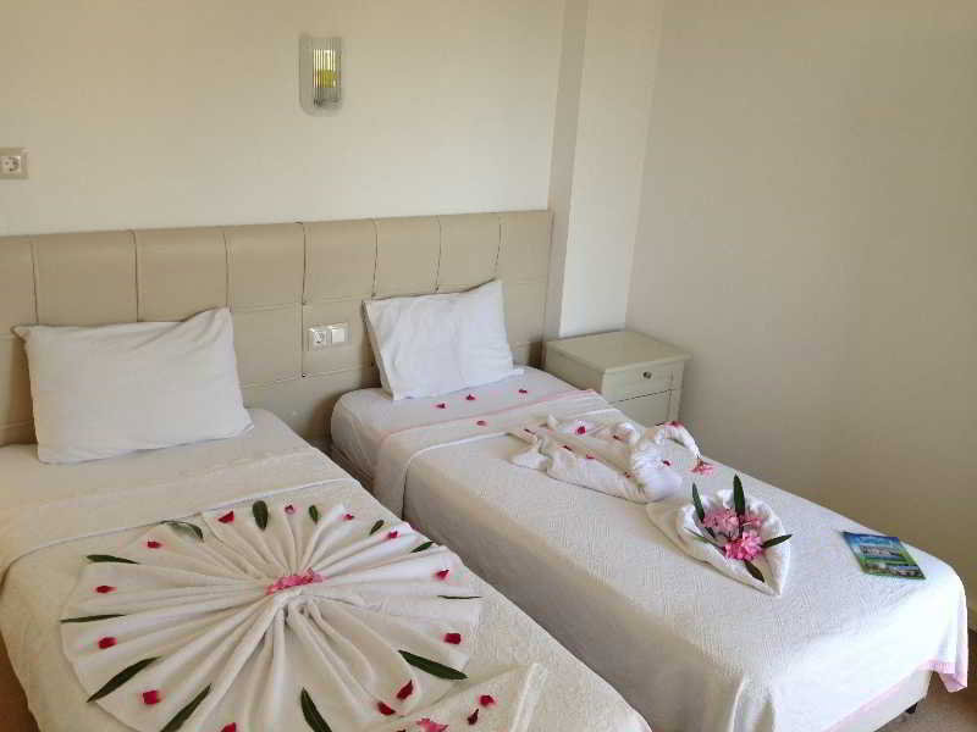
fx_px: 931
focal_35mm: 33
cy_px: 366
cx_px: 488
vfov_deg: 42.9
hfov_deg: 55.4
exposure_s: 1/40
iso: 50
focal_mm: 4.13
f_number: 2.4
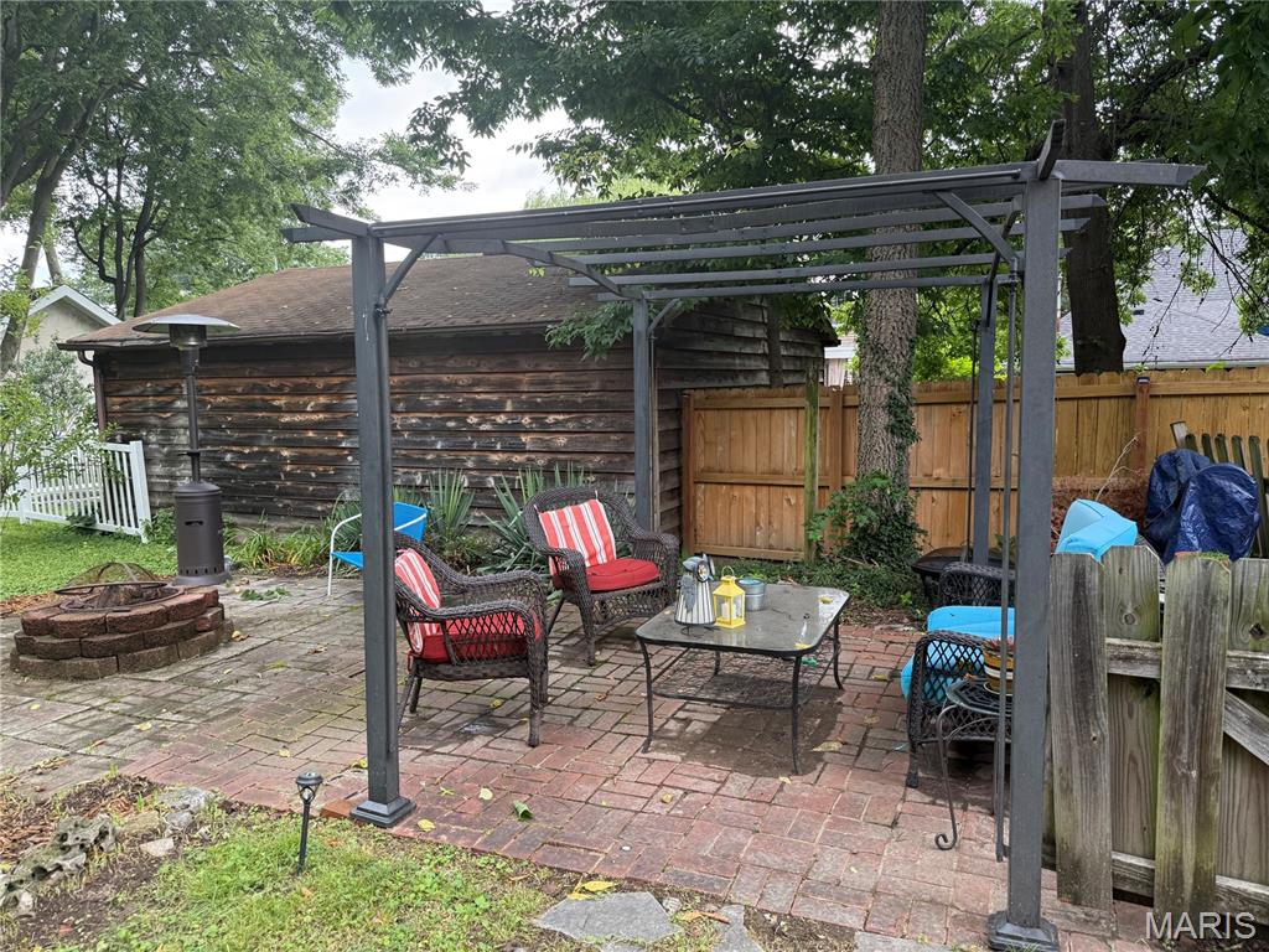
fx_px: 880
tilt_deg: -6.4
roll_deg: +1.1
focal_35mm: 24
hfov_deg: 71.6
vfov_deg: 56.8
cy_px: 476
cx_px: 634
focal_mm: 6.76
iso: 100
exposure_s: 1/231
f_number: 1.78
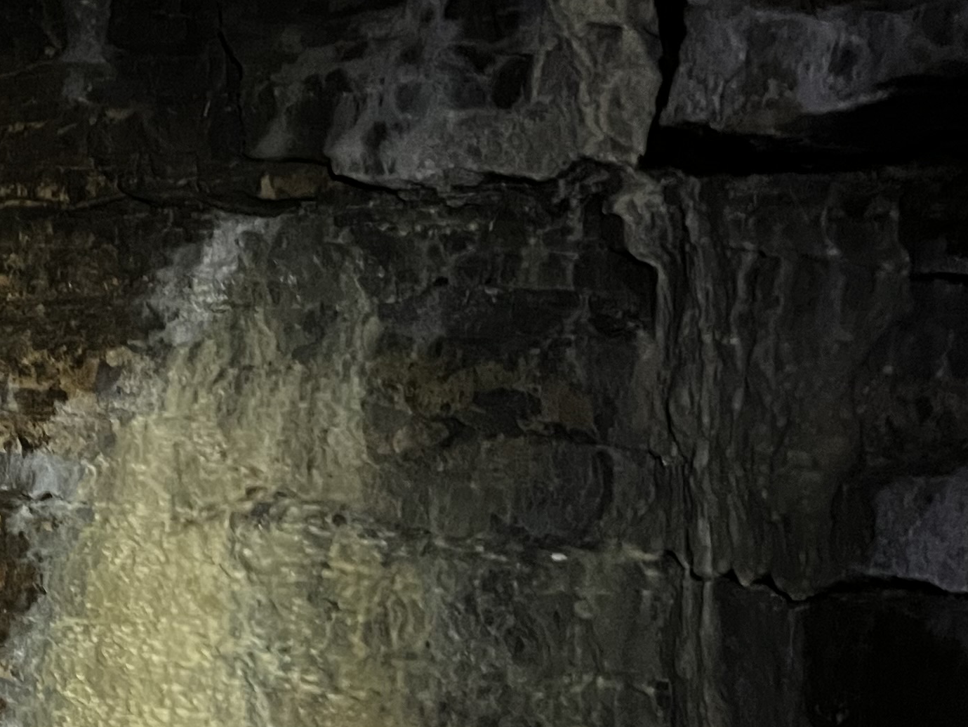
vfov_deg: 19.3
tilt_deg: -8.3
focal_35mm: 76
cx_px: -260
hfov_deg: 23.0
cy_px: 506
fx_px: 2126
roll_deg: -3.2
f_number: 1.6
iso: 1000
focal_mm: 5.1
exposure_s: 1/26
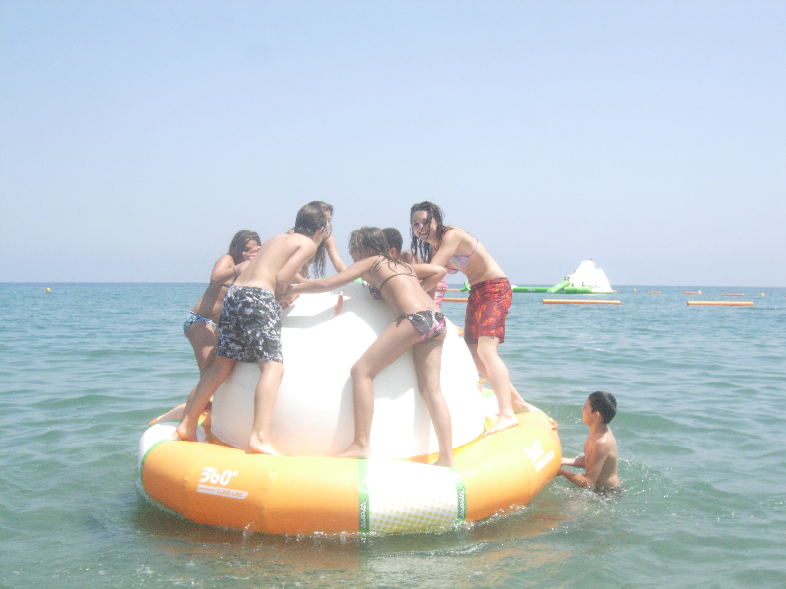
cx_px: 393
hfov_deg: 45.8
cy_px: 294
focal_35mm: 41
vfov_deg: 35.1
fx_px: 931
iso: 400
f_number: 7.1
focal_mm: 8.5
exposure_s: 1/1024
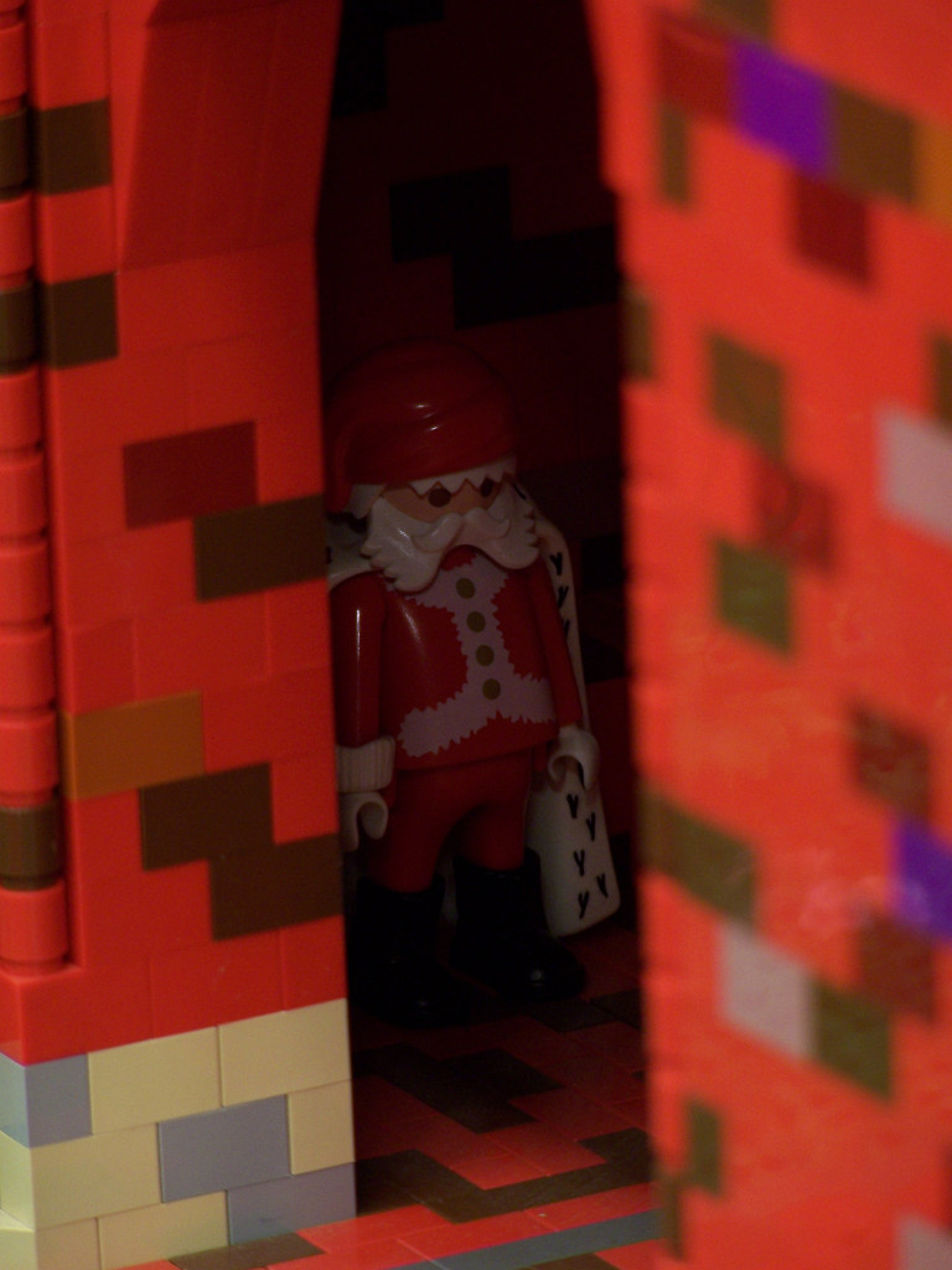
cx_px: 476
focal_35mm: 317
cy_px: 635
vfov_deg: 6.3
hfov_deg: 4.7
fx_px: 11624
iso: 80
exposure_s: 1/2
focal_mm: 52.6
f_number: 3.6
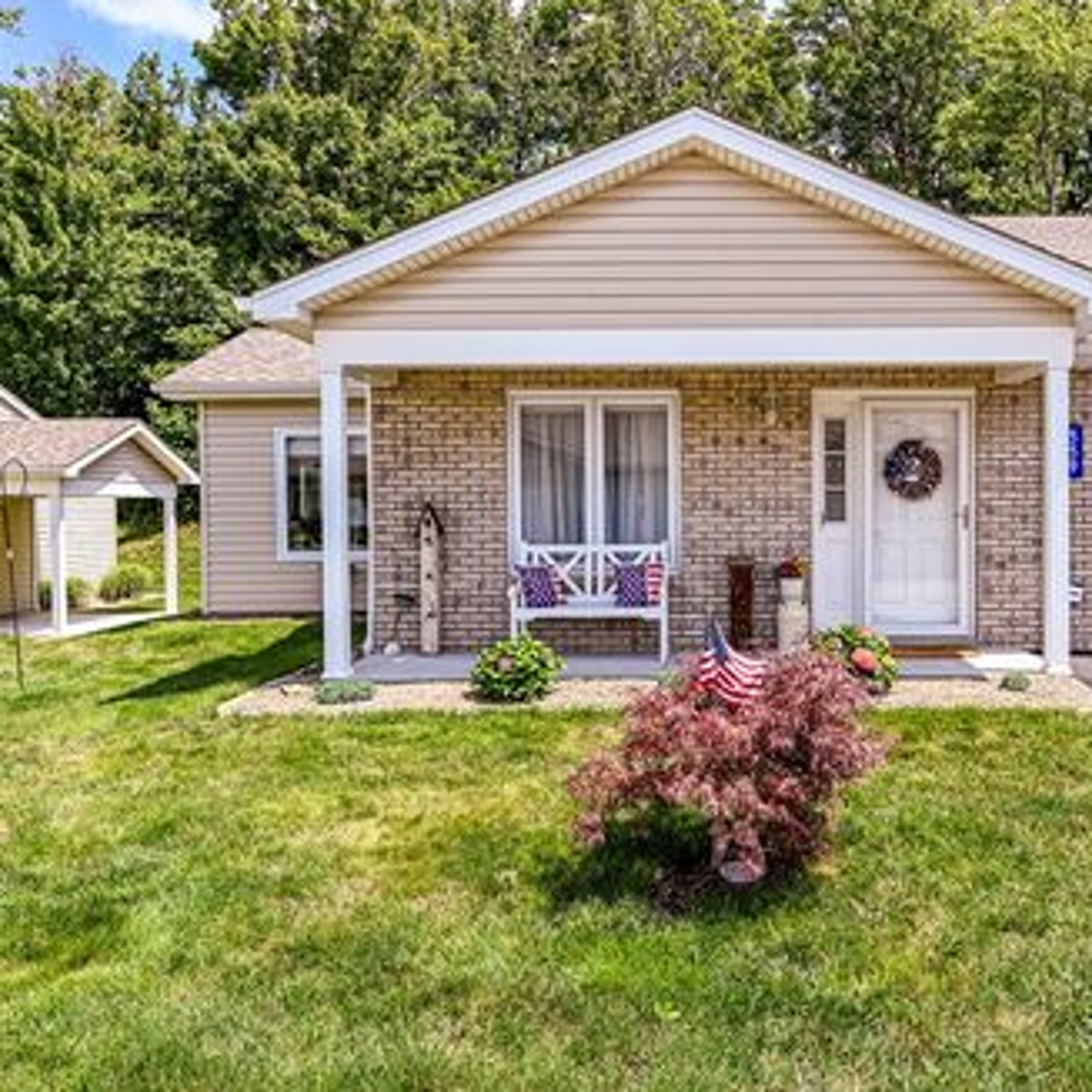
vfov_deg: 59.7
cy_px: 543
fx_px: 951
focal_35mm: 27
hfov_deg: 59.2
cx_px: 655
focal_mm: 20.5
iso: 125
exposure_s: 1/200
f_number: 8
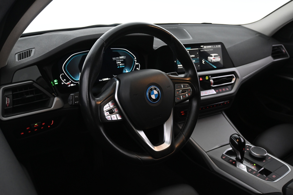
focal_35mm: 32
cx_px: 146
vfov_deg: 41.7
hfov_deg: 59.5
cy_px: 98
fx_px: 256
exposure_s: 1/30
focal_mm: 21
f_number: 4
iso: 1400
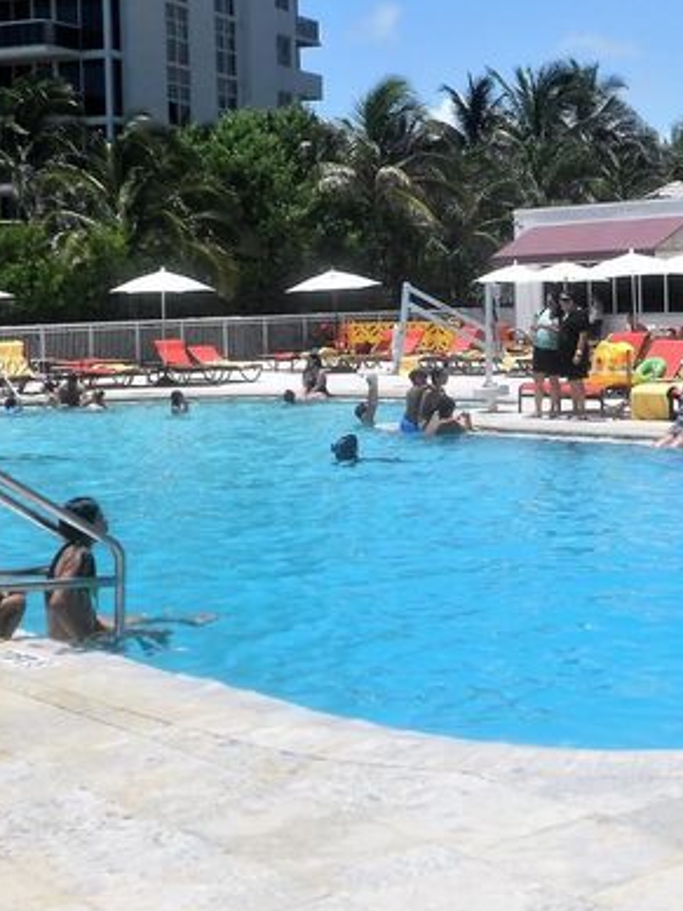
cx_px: 500
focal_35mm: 71
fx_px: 1868
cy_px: 369
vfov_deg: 27.3
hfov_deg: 20.6
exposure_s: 1/1250
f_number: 4.2
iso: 80
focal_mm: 7.7
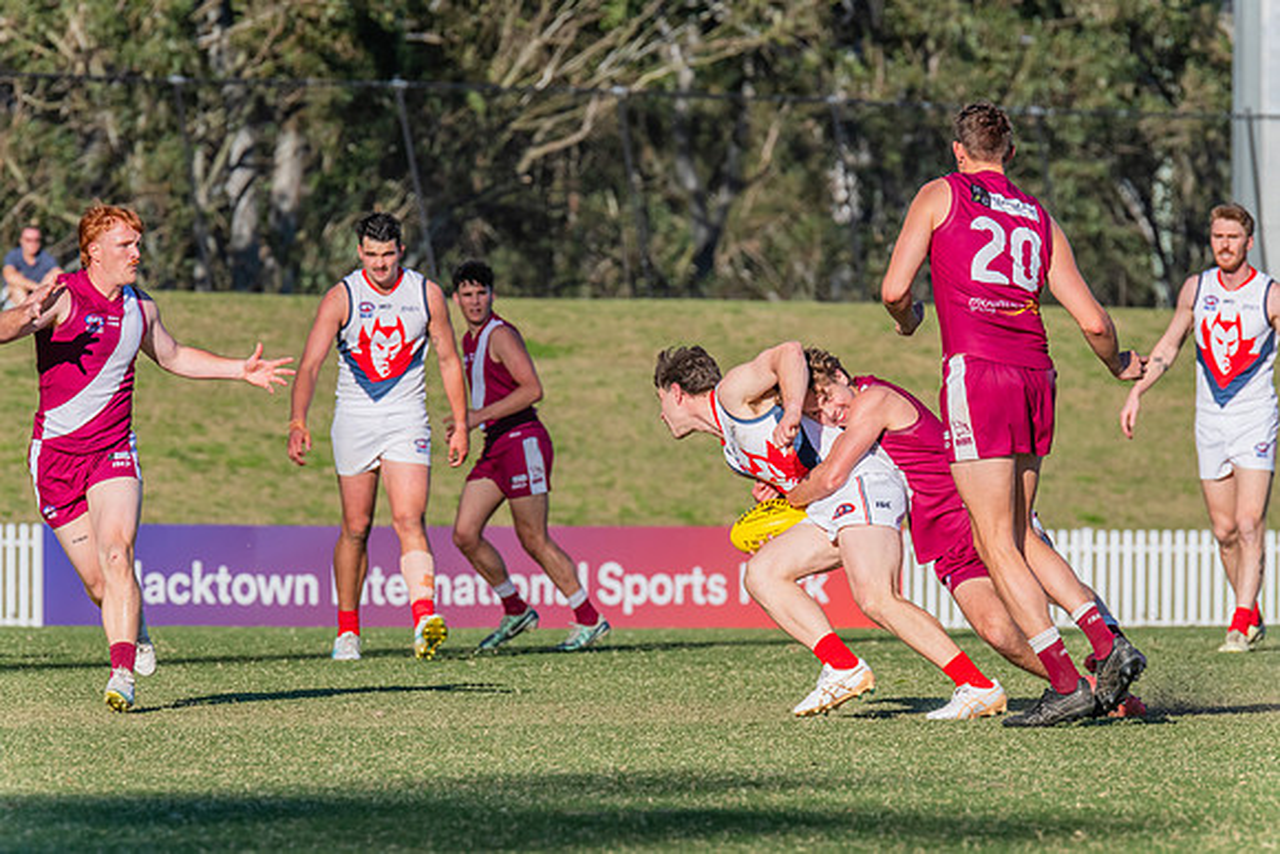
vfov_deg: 3.3
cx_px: 640
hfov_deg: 4.9
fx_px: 14944
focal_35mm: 420
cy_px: 427
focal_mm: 420
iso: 800
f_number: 13
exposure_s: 1/1250
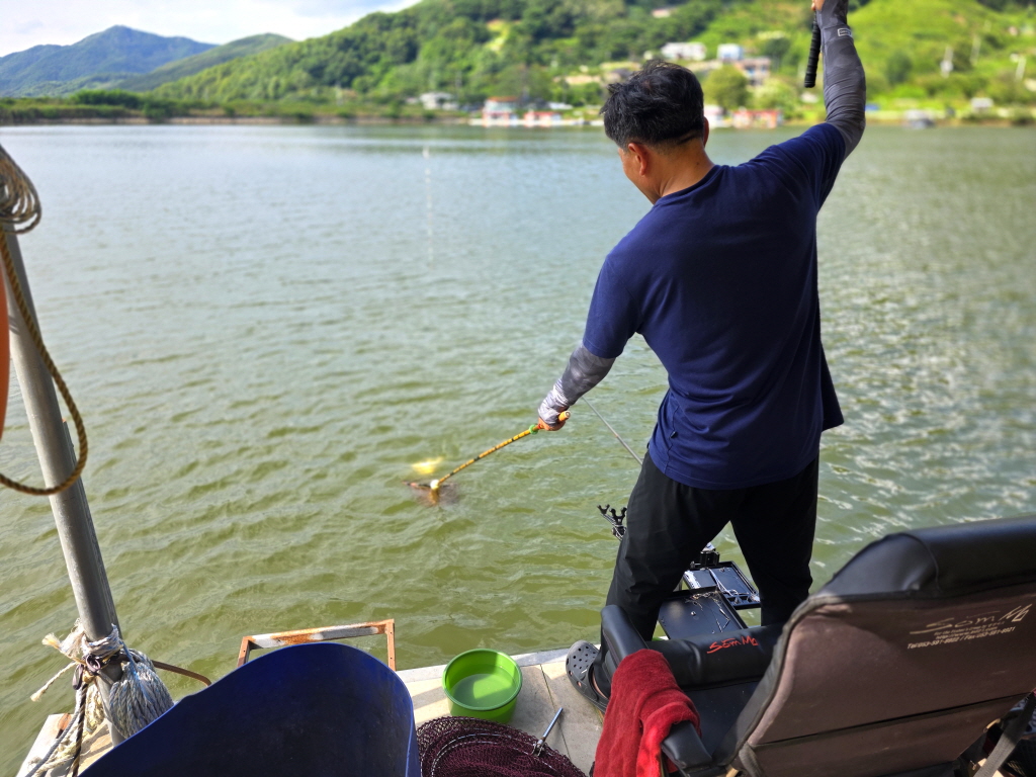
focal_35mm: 23
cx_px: 518
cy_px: 388
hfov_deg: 73.9
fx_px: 688
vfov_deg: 58.9
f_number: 1.7
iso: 80
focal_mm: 6.3
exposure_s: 1/1497
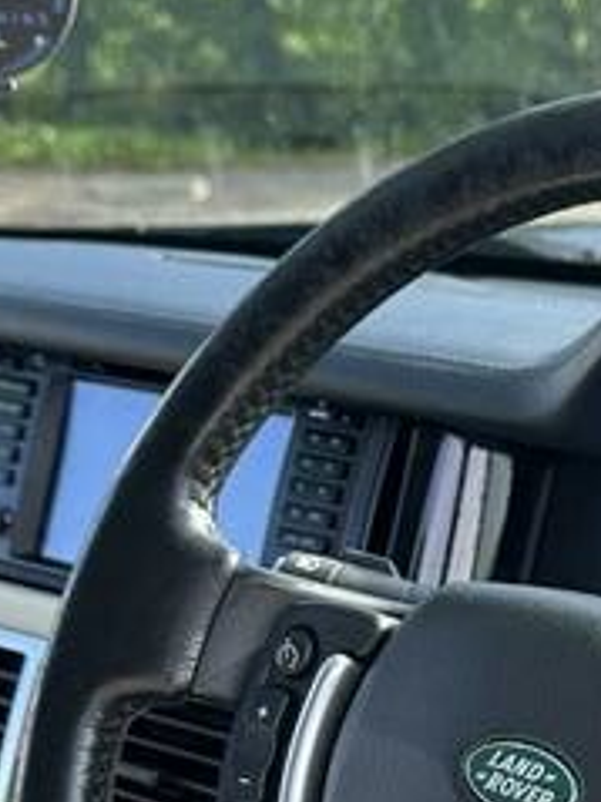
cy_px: 819
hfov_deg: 15.9
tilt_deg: -22.2
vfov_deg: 21.0
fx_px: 2085
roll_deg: +2.9
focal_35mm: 90
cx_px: 668
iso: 80
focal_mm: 6.86
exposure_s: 1/254
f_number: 1.78
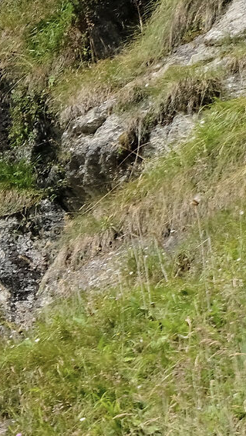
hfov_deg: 2.6
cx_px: -603
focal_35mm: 465
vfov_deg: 4.6
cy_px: 533
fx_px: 5391
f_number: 8
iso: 800
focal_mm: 70.2
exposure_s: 1/1600
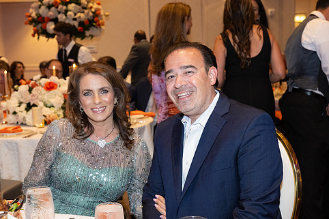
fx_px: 484
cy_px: 123
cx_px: 160
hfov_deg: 37.5
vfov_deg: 25.5
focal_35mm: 53
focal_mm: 44
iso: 4000
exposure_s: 1/100
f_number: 5.6
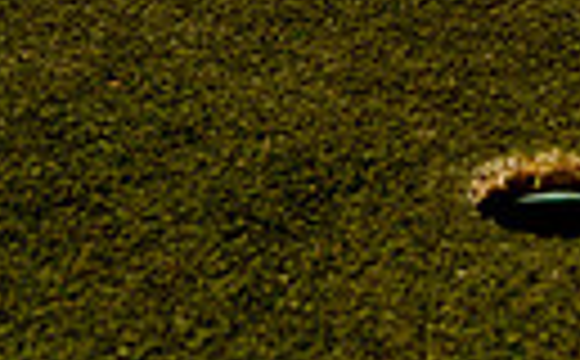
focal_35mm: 157
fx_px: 2476
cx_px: 553
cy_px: -518
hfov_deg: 13.2
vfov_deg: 7.7
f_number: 7.1
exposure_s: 1/250
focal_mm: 44
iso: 640
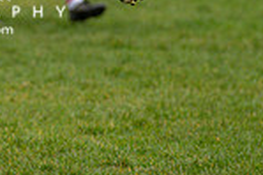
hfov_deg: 2.9
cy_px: -43
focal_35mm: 702
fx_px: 5123
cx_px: -51
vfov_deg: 2.0
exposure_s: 1/640
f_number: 2.8
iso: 900
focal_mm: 180
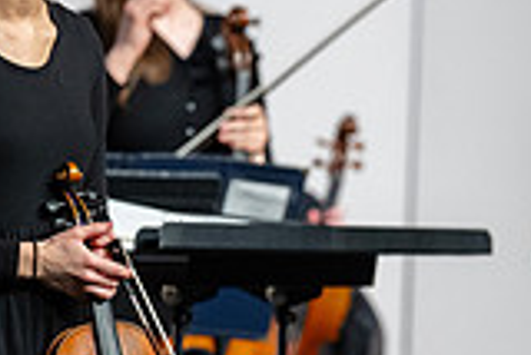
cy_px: 227
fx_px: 10718
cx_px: 256
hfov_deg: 2.8
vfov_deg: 1.9
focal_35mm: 726
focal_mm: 200
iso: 1600
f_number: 2.8
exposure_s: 1/400
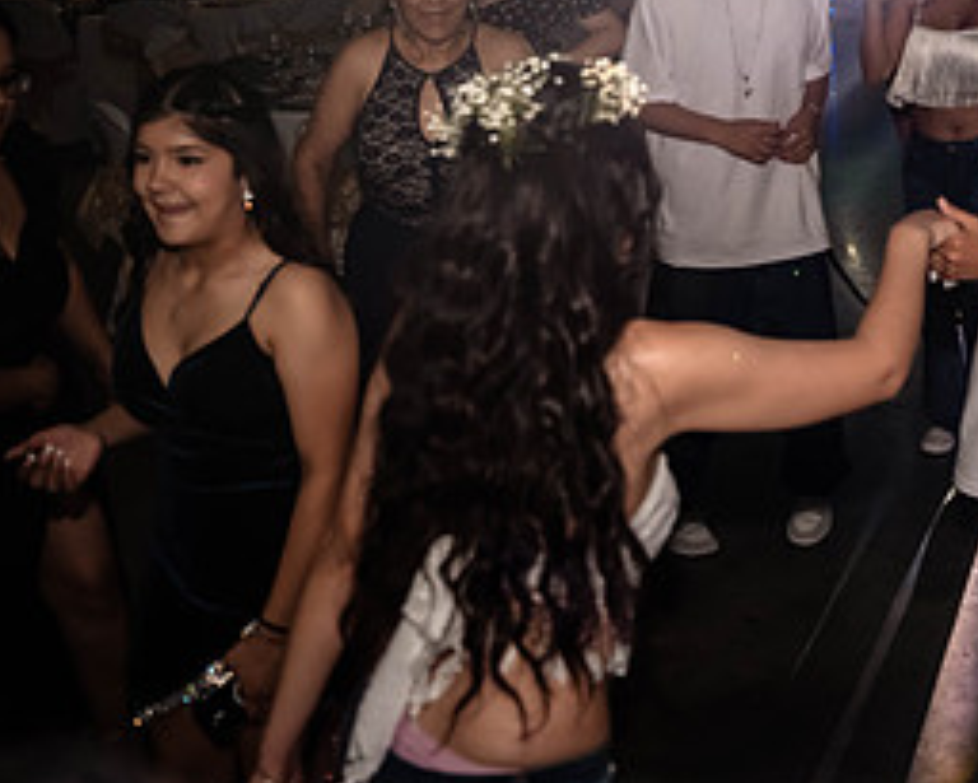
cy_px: 105
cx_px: 921
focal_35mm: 51
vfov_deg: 28.7
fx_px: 1477
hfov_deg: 34.2
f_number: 2.8
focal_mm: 24
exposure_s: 1/250
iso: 800
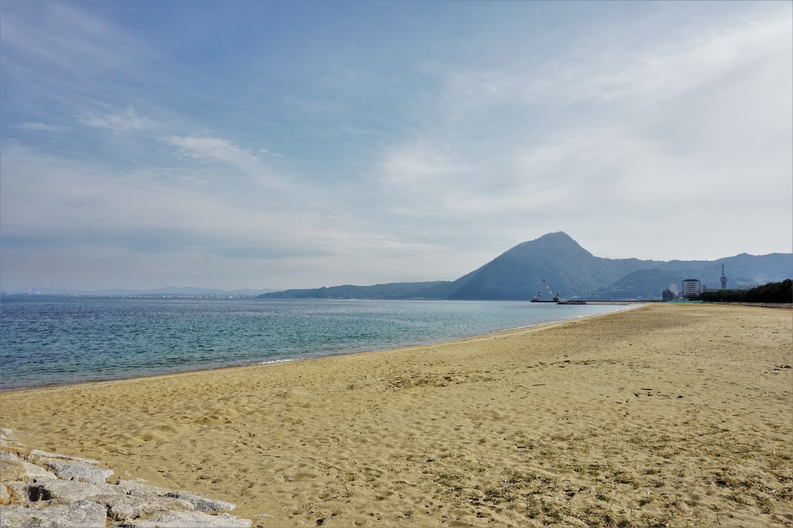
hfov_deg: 73.7
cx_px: 396
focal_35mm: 24
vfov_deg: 53.1
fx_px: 529
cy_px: 264
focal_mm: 16
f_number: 11
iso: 100
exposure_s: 1/250
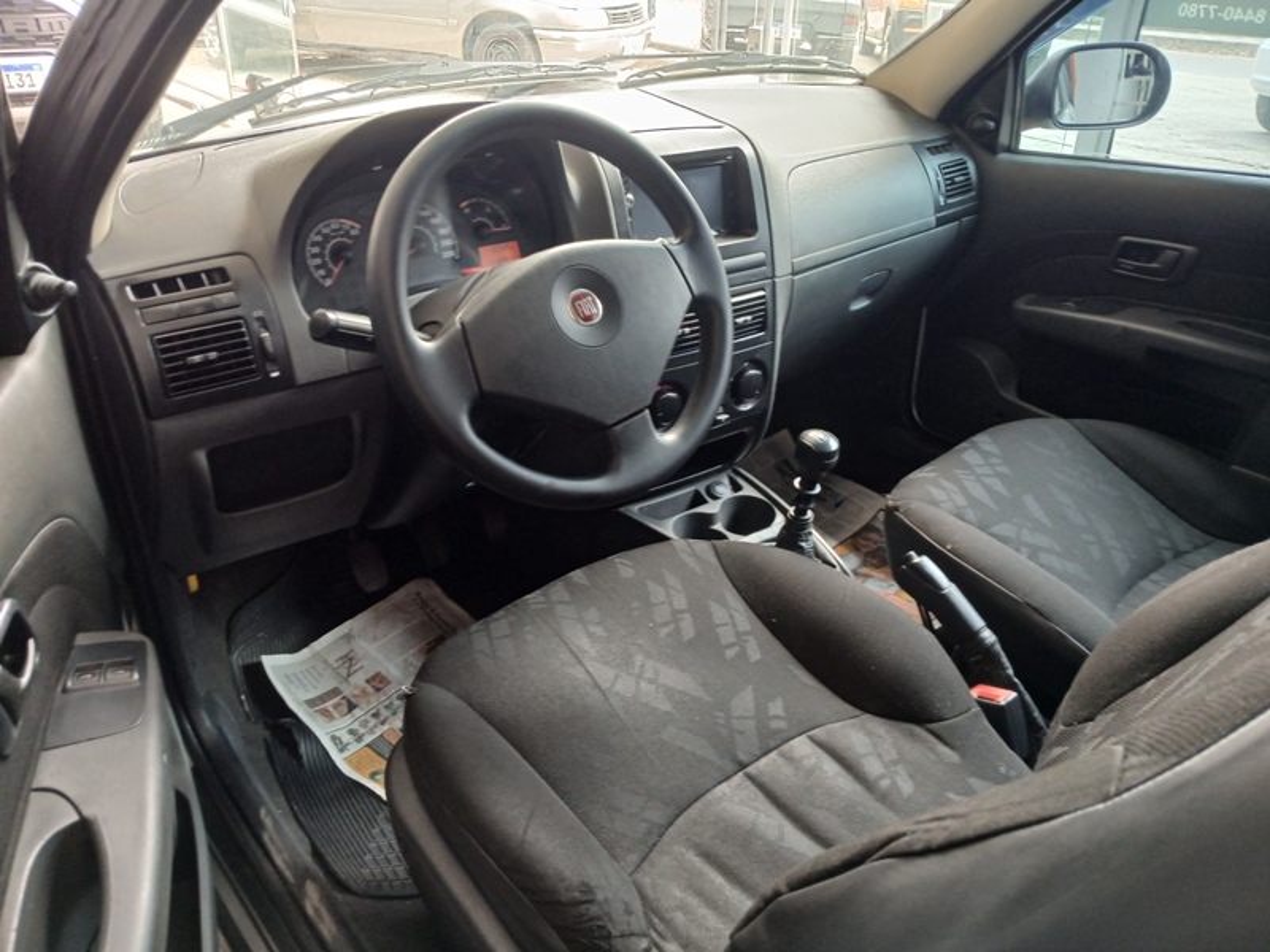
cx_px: 635
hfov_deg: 67.3
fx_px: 954
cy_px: 476
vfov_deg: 53.1
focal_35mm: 26
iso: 200
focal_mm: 3.98
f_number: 1.8
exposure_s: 1/40
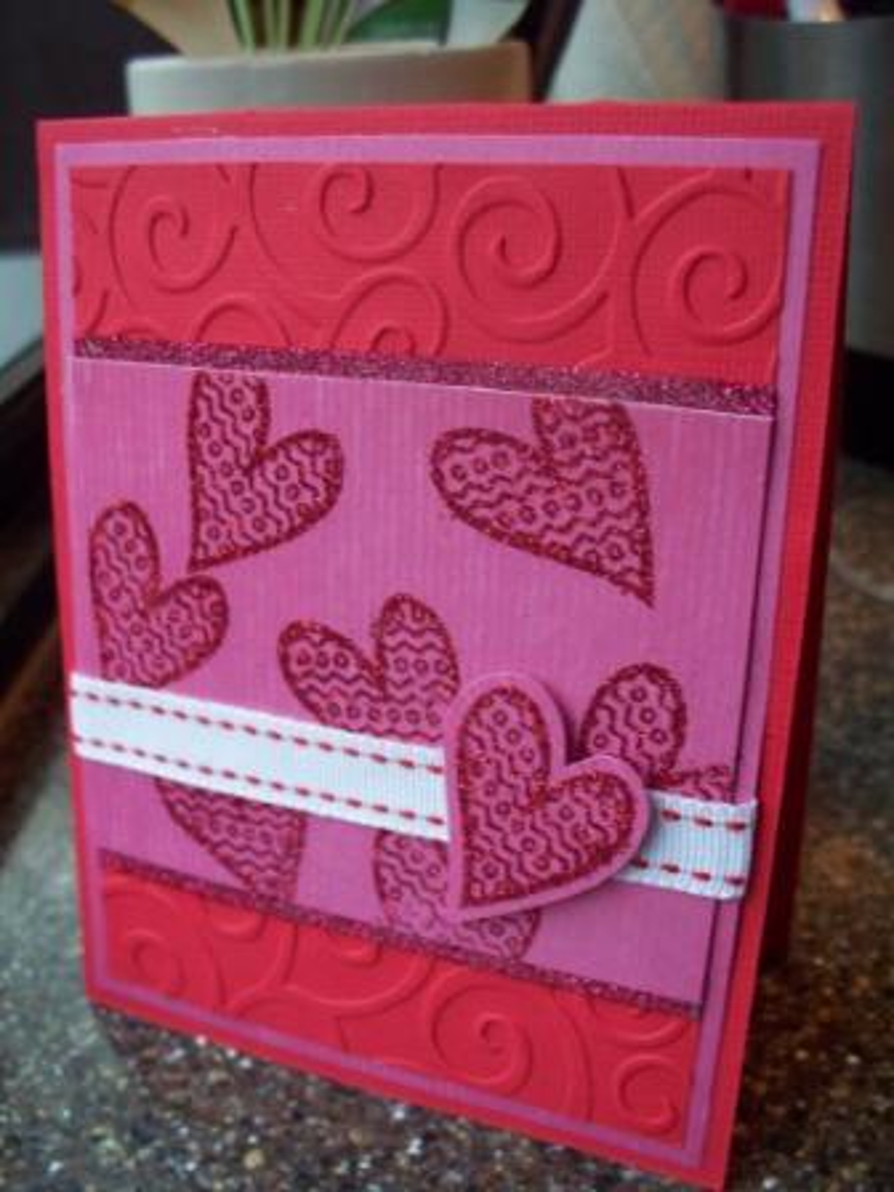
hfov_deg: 39.7
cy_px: 596
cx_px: 447
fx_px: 1240
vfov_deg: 51.4
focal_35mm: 36
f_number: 2.8
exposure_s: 1/60
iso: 250
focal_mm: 7.54
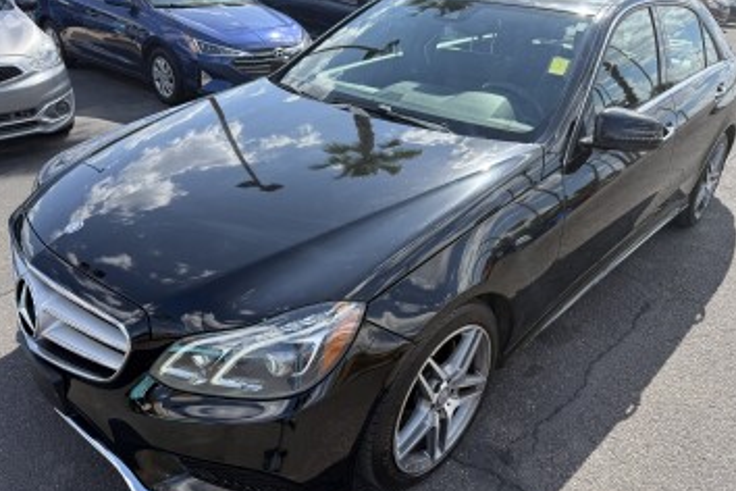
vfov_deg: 49.6
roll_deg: -3.2
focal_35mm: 26
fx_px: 532
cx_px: 375
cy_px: 240
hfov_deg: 69.4
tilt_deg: -27.0
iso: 80
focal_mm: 6.76
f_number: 1.78
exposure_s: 1/1653
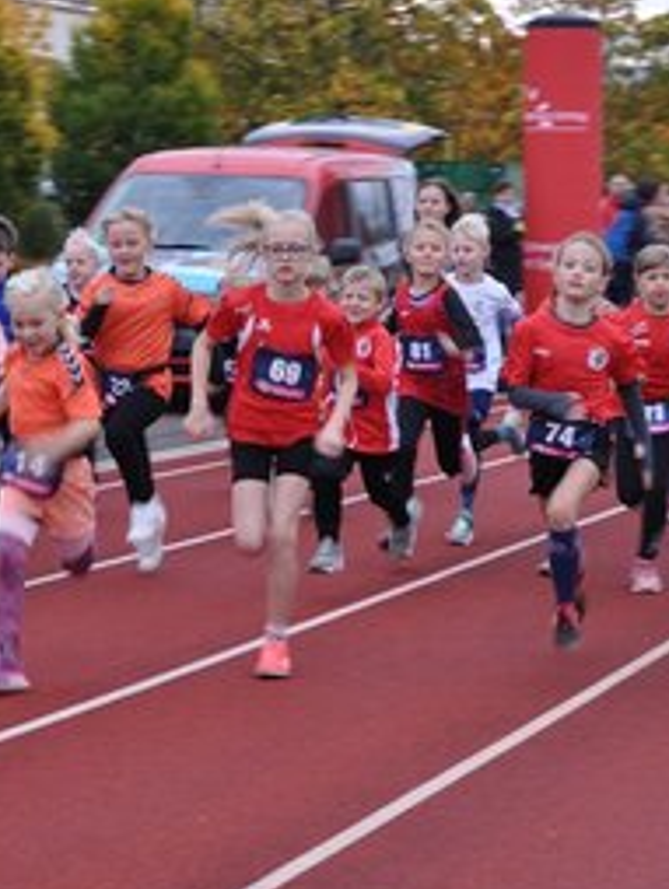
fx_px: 3209
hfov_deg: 11.9
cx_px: 277
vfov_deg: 15.8
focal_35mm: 125
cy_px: 452
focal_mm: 55
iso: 200
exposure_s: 1/60
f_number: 8
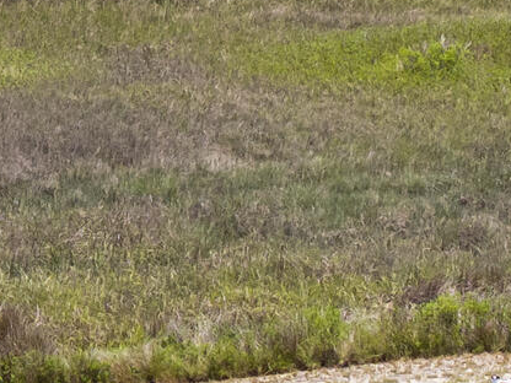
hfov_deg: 4.6
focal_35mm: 421
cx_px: -870
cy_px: -743
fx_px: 6215
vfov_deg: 3.5
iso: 110
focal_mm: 19.35
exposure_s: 1/1250
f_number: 2.8
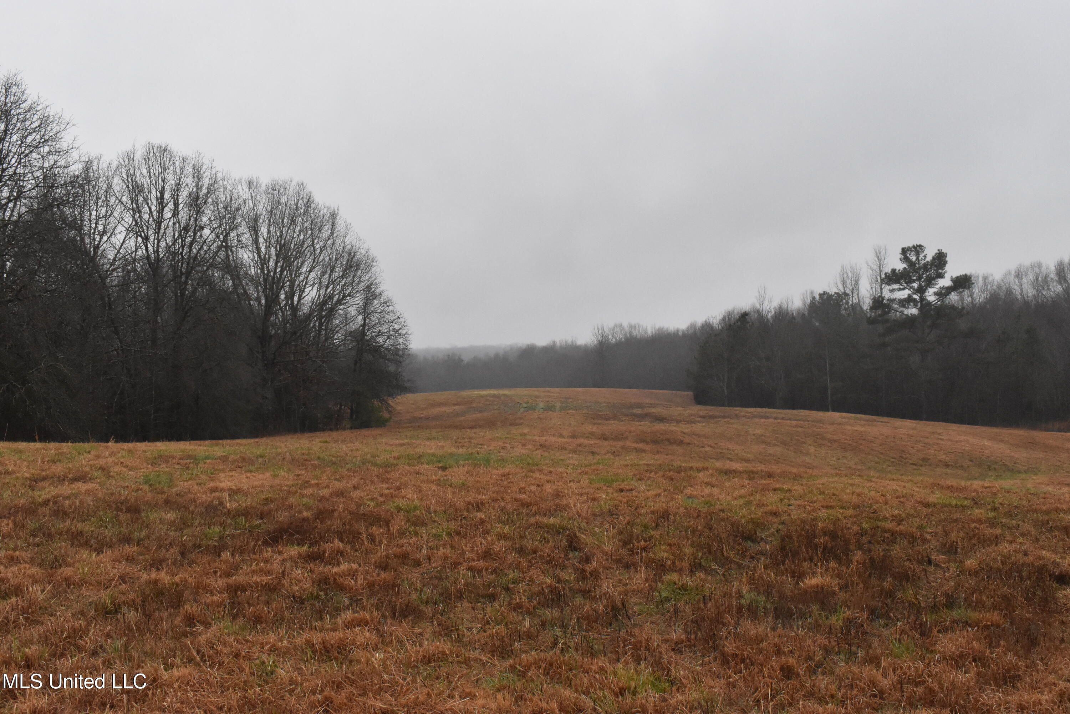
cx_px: 535
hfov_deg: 53.1
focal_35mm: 36
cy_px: 357
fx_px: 1070
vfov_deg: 36.9
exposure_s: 1/1000
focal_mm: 24
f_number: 13
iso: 3200
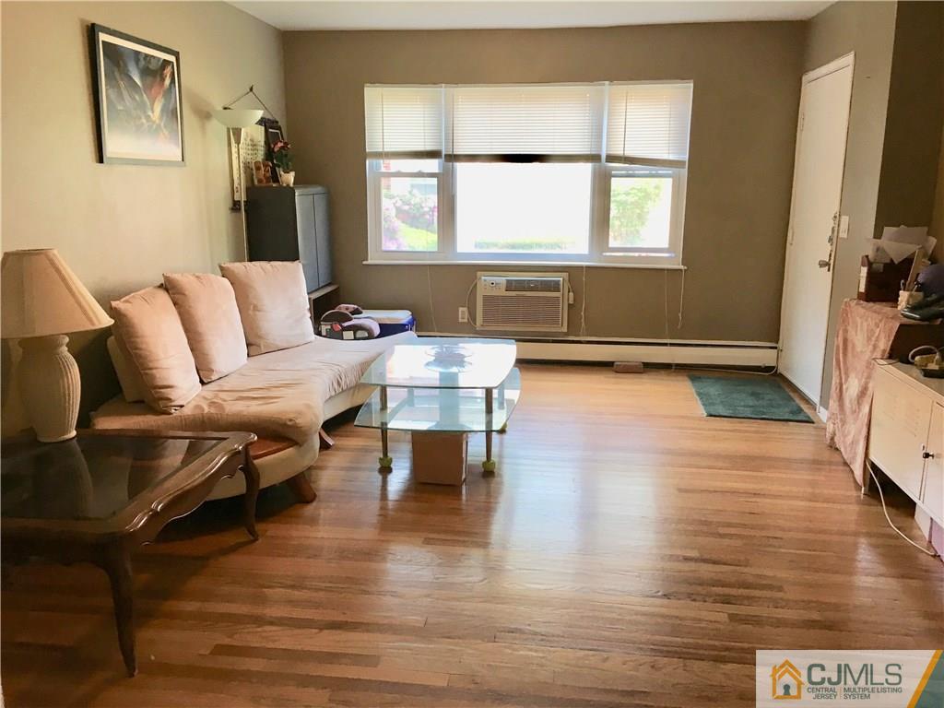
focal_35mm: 29
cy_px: 354
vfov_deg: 48.2
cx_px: 472
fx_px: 791
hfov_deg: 61.7
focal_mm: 4.15
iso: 32
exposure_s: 1/30
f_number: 2.2
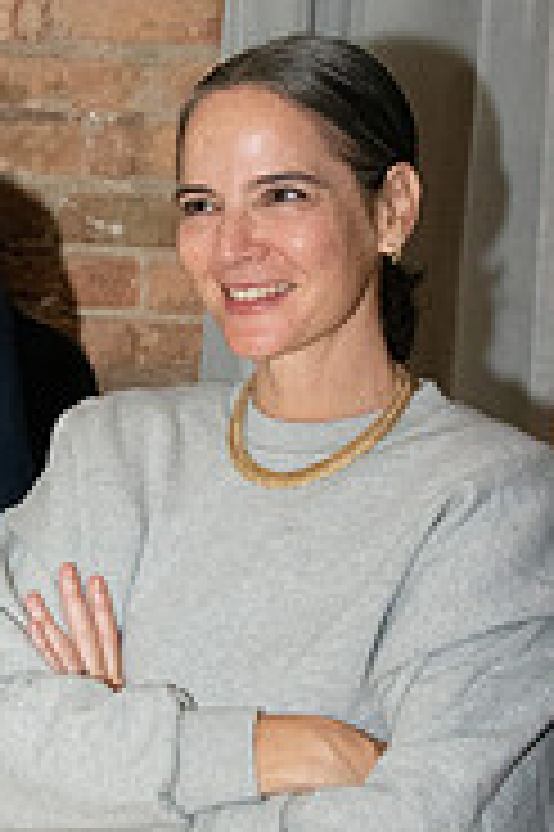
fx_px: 3214
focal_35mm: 139
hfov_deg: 9.8
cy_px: 423
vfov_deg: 14.8
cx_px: -14
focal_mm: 38
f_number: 11
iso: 5000
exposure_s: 1/250
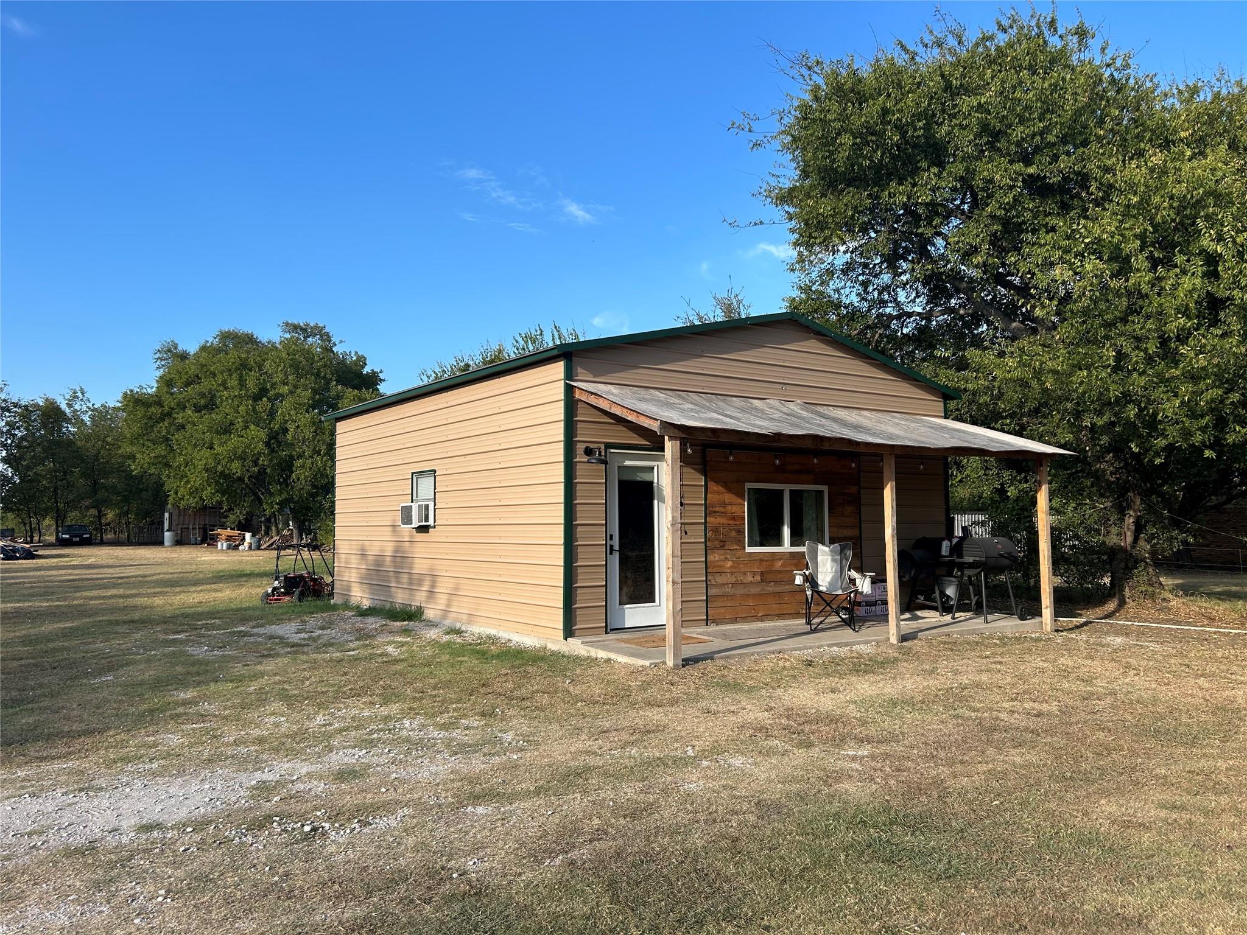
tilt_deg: +3.3
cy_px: 468
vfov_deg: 53.1
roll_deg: +0.5
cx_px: 624
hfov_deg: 67.3
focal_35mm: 26
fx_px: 937
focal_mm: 5.7
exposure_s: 1/1972
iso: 50
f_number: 1.5
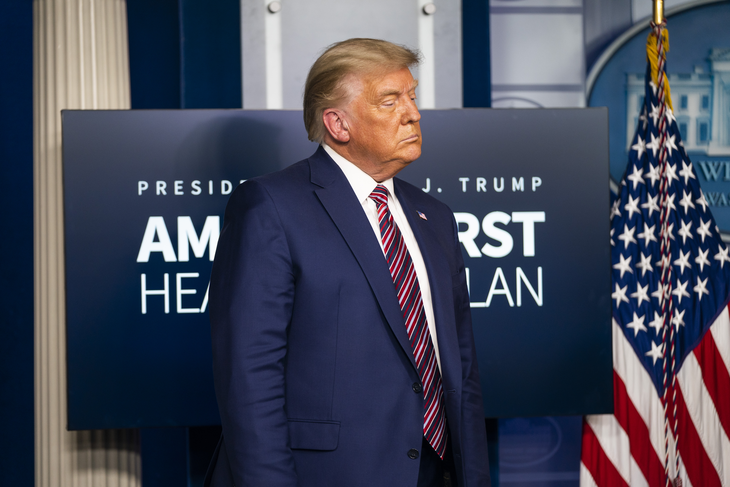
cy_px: 244
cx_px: 365
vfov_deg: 11.1
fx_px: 2514
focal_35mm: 124
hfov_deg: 16.5
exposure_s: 1/400
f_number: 2.8
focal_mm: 124
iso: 1000
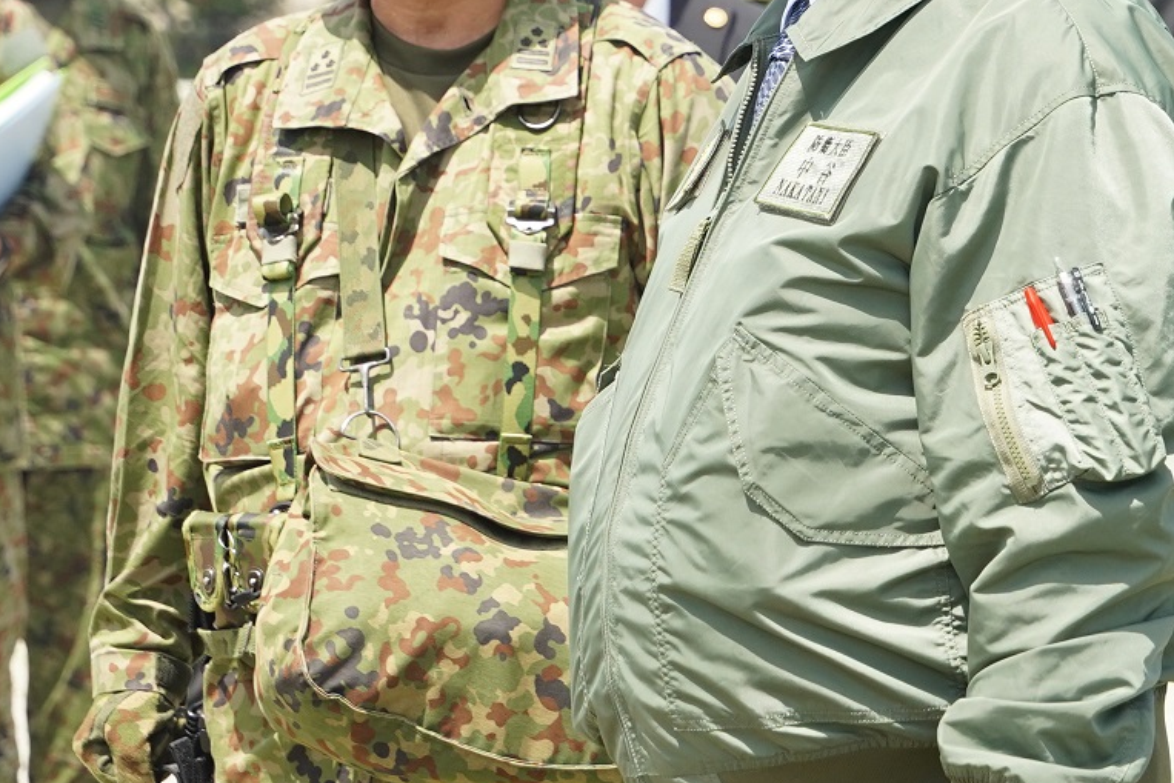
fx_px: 9426
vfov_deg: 4.8
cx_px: 731
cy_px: 71
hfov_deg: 7.1
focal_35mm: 289
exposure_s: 1/1000
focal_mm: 98
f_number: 7.1
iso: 800
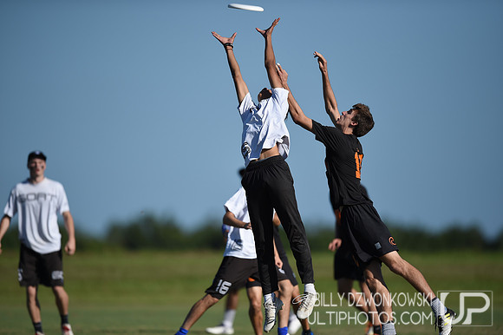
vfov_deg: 3.4
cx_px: 252
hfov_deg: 5.2
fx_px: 5585
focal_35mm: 400
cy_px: 168
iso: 200
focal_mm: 400
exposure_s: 1/8000
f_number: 2.8
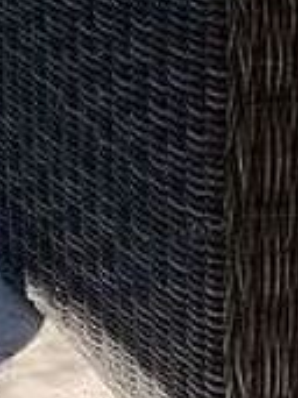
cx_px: 270
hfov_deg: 6.6
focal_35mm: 226
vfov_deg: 8.3
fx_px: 2597
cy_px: -450
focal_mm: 4.22
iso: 50
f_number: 1.8
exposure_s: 1/1576
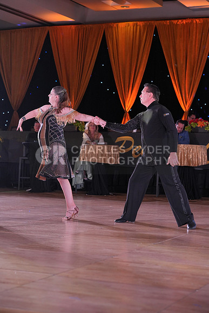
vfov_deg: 26.3
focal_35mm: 77
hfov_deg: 17.7
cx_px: 104
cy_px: 156
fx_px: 670
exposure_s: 1/400
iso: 1600
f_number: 3.5
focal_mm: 77
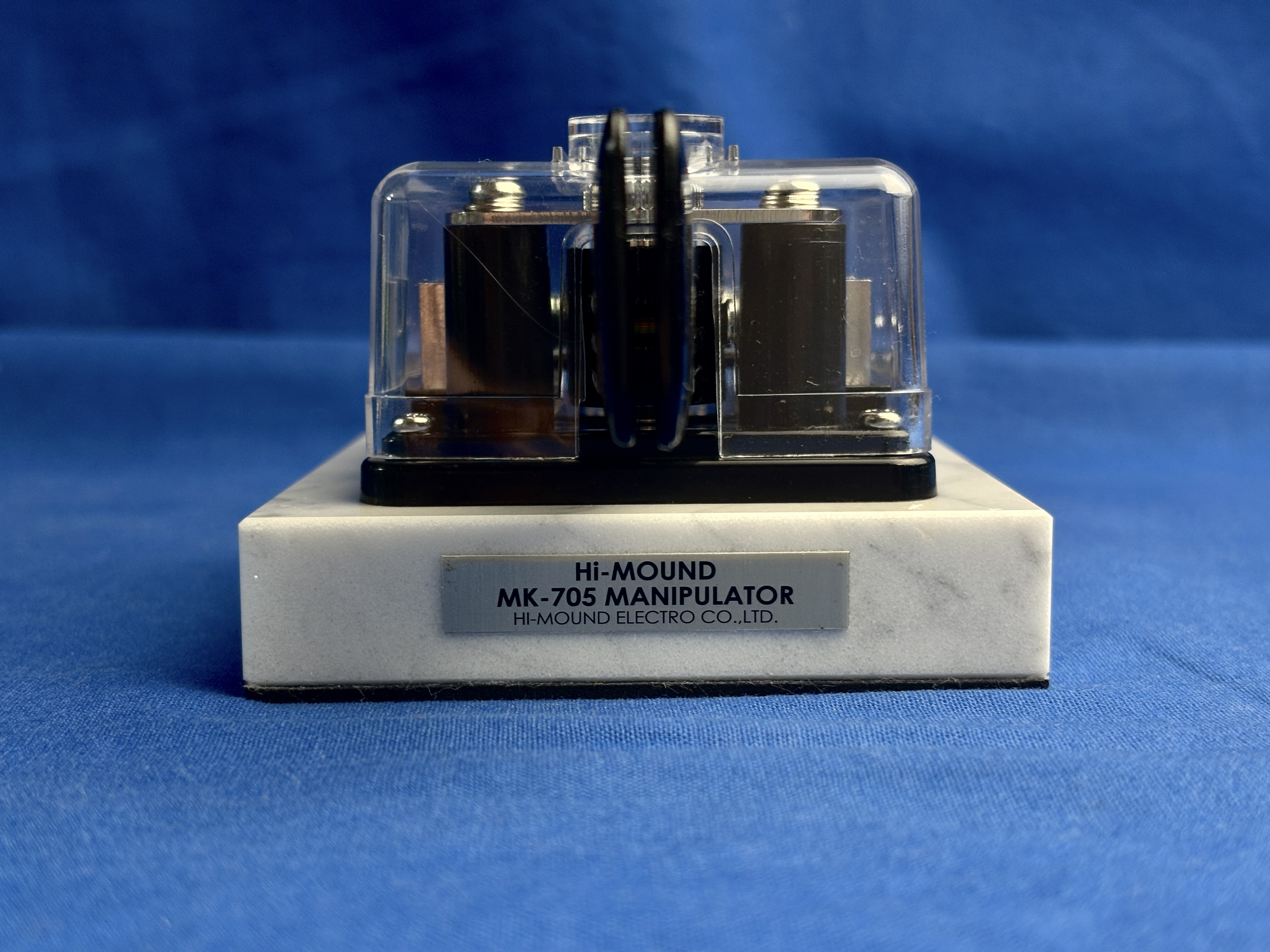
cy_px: 476
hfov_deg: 36.8
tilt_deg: -6.2
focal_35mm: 52
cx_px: 635
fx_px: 1908
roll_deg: -0.5
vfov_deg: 28.0
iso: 32
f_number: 1.6
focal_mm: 5.96
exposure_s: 1/60
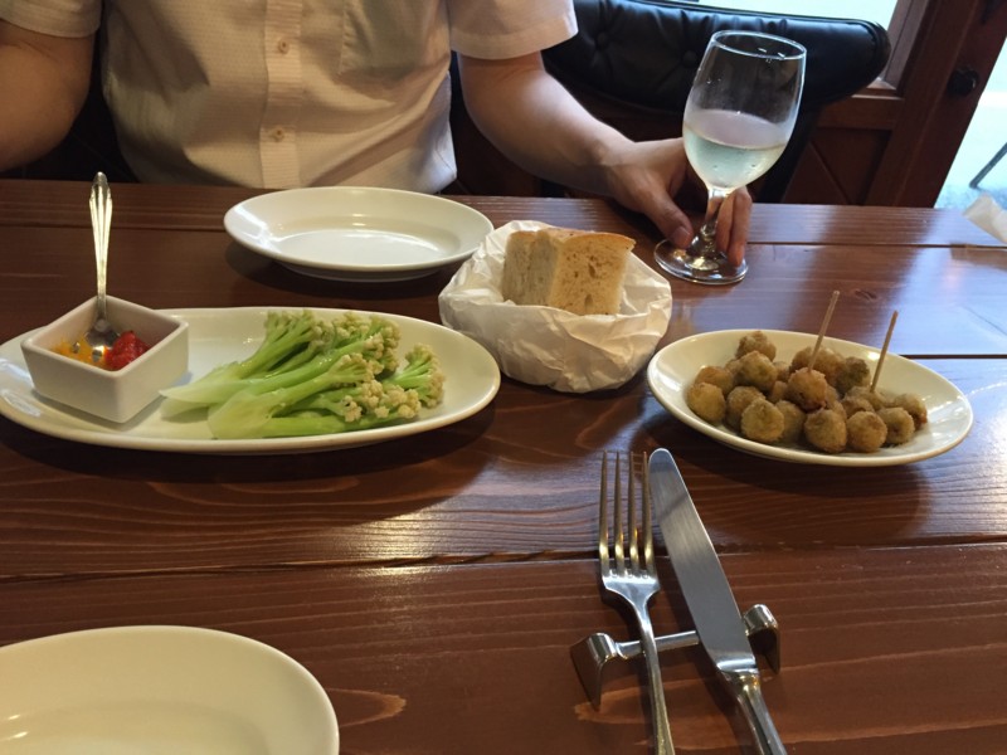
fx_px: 844
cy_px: 378
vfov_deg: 48.2
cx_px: 504
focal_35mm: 29
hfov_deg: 61.7
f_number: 2.2
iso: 250
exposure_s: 1/17
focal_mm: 4.15
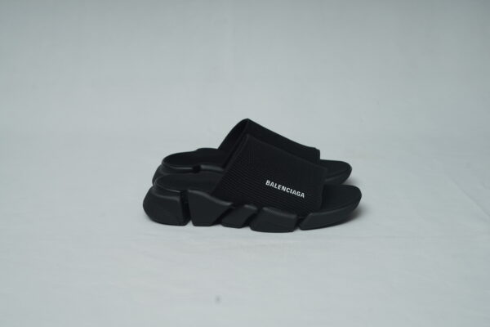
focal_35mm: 50
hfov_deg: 39.6
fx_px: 681
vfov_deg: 27.0
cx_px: 245
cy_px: 164
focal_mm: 50
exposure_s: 1/200
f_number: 6.3
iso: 320
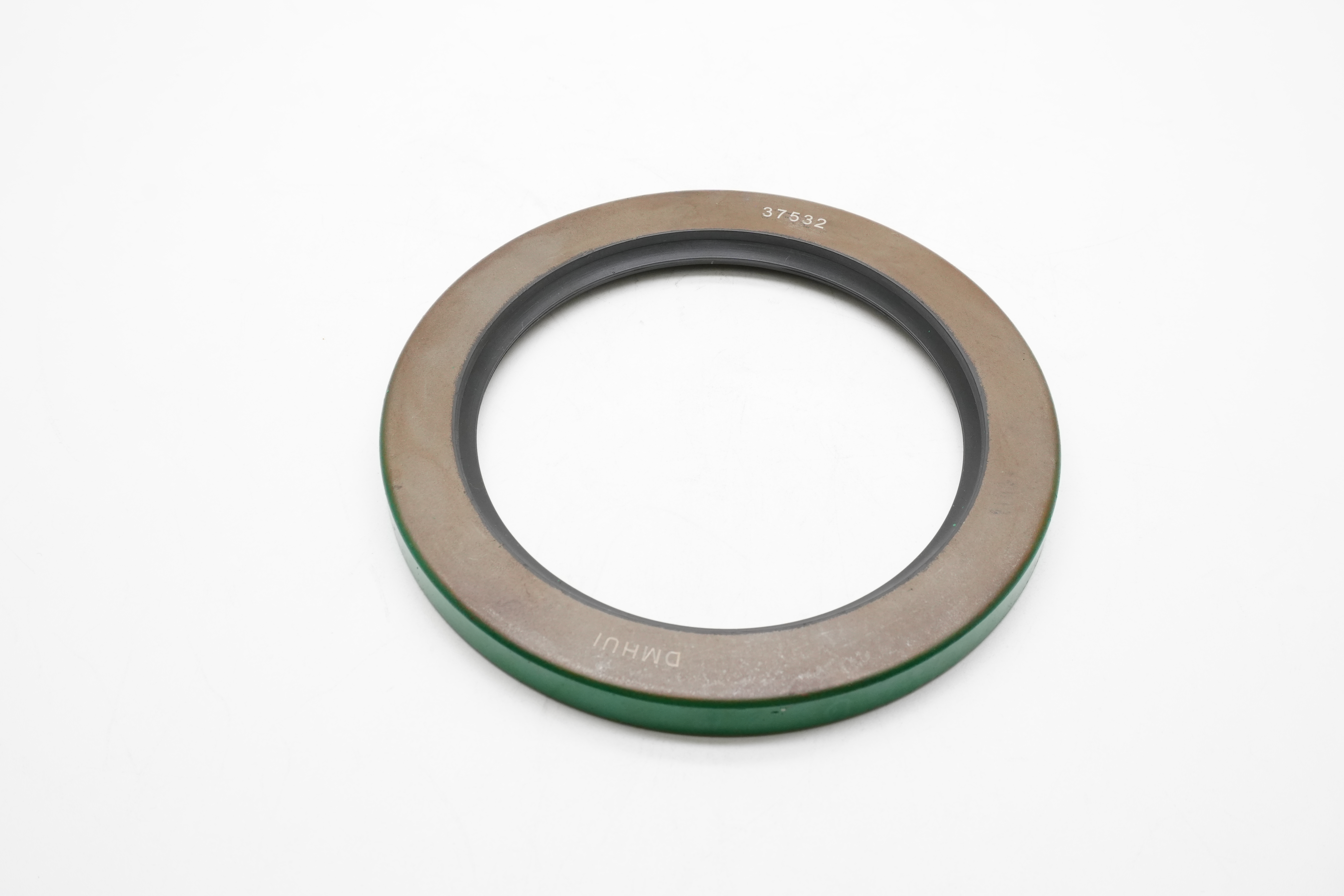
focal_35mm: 39
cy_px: 448
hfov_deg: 49.6
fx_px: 1456
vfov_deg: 34.2
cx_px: 672
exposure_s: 1/60
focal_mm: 26
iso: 800
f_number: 11
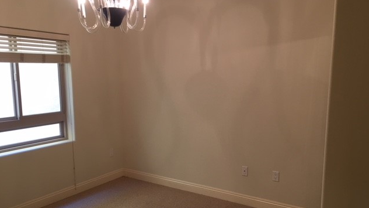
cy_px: 124
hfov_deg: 61.0
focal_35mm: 32
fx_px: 313
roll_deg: -0.7
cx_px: 184
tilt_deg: -8.4
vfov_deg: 36.5
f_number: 2.2
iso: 25
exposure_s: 1/15
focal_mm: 4.15
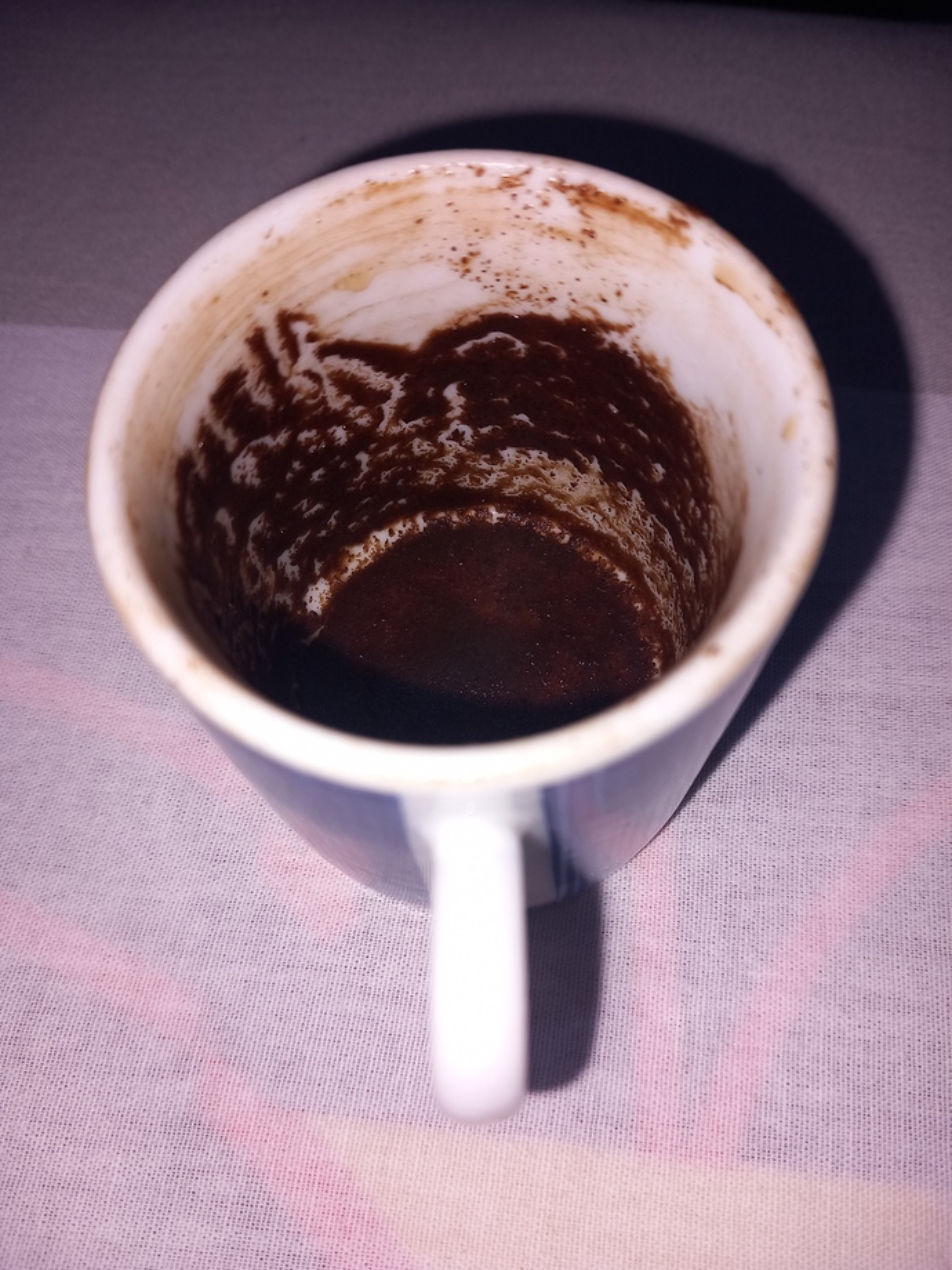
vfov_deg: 65.3
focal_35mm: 27
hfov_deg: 51.4
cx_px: 476
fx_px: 990
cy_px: 635
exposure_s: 1/100
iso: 25
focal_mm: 4
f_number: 1.8
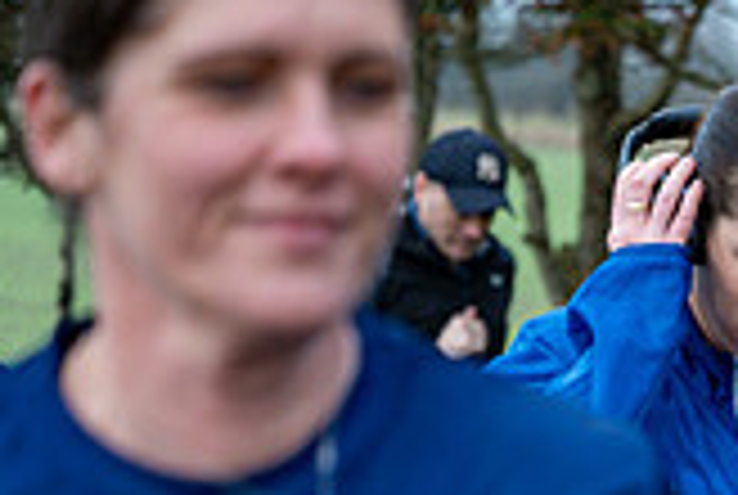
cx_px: 1148
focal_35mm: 247
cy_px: 668
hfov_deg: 8.1
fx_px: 5073
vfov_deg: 5.5
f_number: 2.8
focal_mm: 70
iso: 450
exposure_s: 1/1250
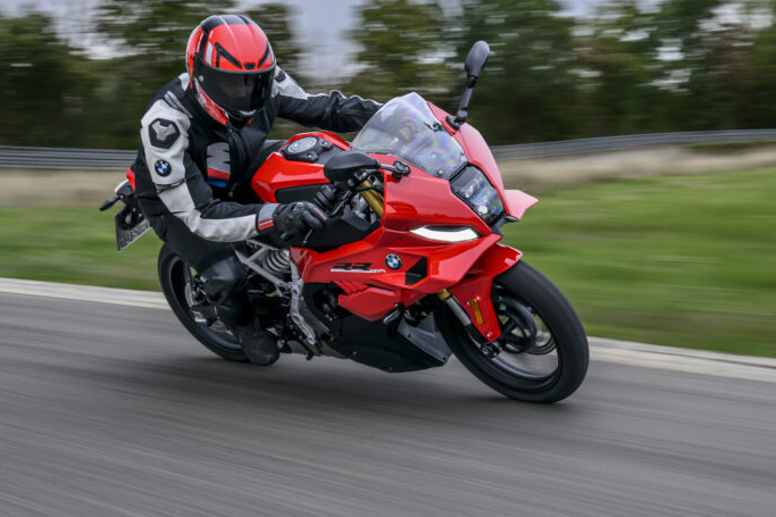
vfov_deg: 21.5
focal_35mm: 63
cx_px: 389
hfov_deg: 31.9
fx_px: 1358
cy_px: 224
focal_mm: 42
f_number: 9
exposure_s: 1/30
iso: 200
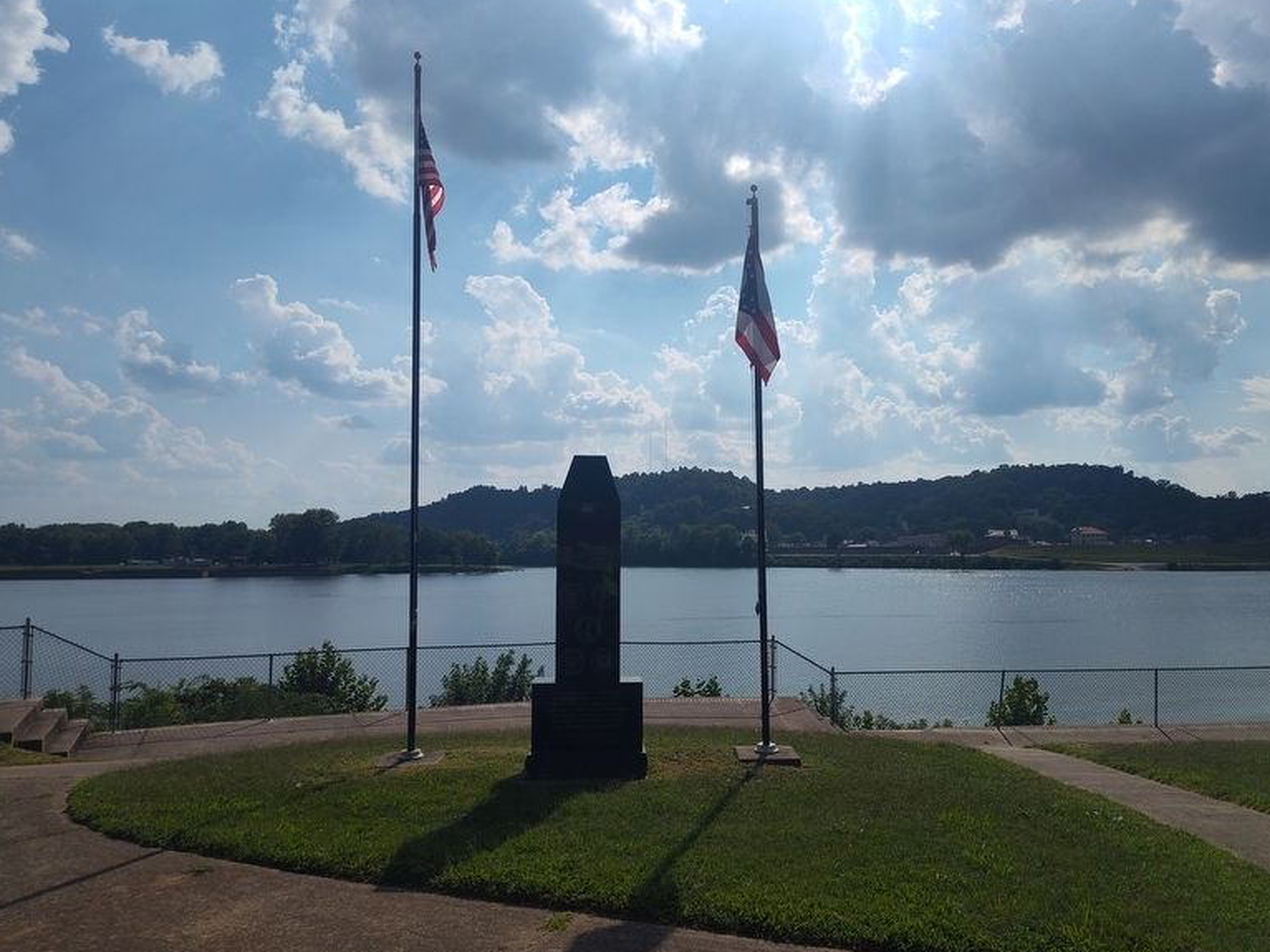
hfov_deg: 71.6
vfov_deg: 56.8
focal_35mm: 24
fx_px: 880
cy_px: 480
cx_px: 659
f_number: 1.8
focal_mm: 5.56
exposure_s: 1/4992
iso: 100
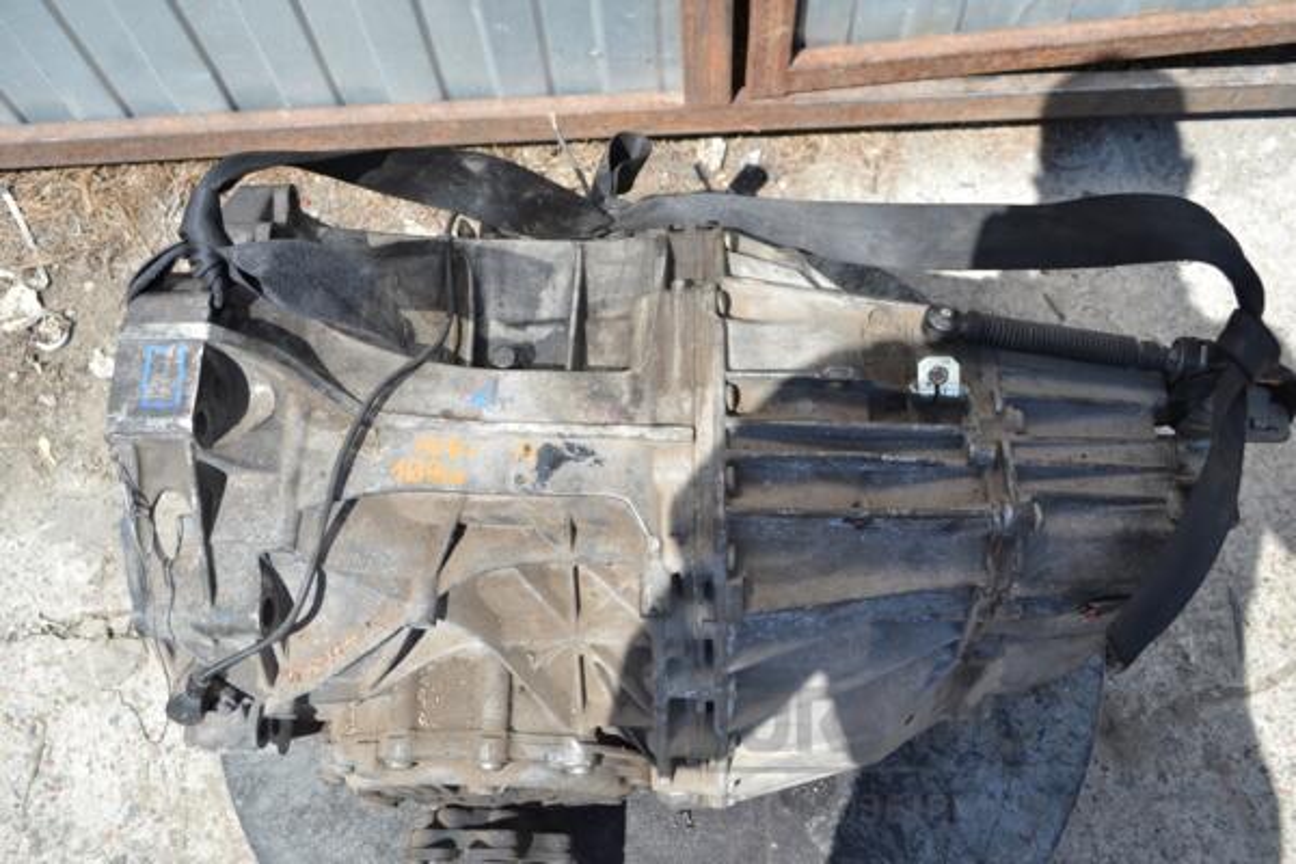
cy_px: 432
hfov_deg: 57.2
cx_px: 648
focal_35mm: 33
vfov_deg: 40.0
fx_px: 1188
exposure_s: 1/200
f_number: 7.1
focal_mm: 22
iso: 100
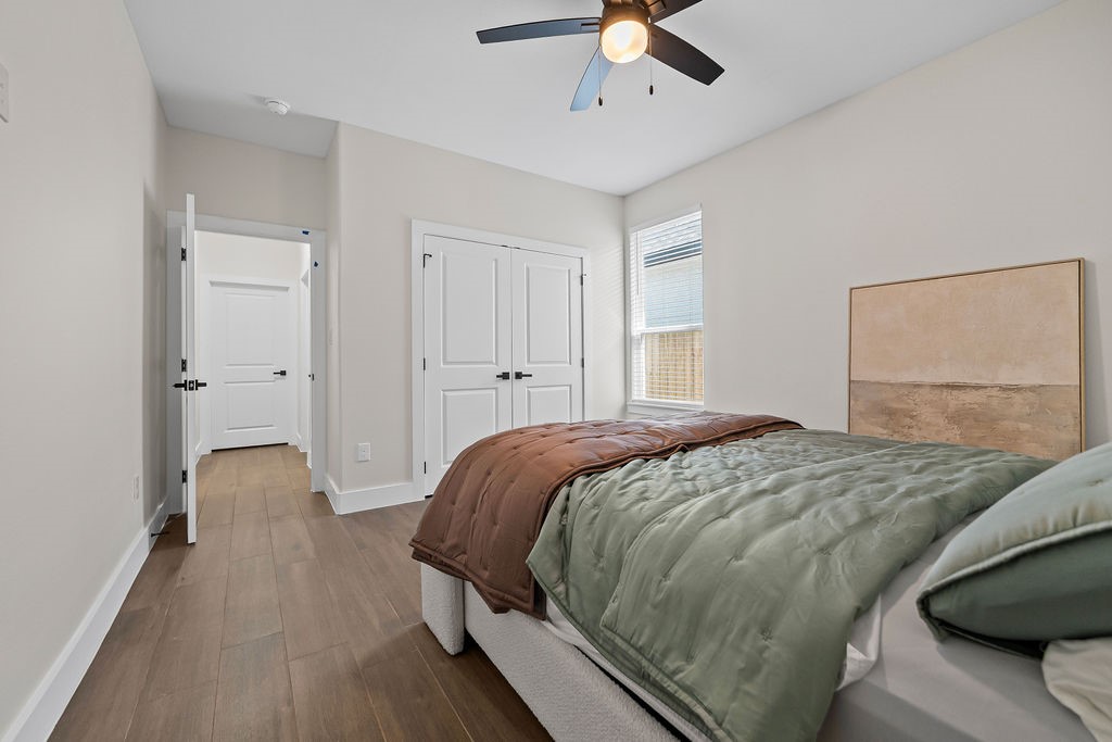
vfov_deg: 85.4
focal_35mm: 13
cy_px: 371
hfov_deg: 108.3
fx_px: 402
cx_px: 556
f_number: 3.5
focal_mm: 9
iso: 2000
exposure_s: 1/30
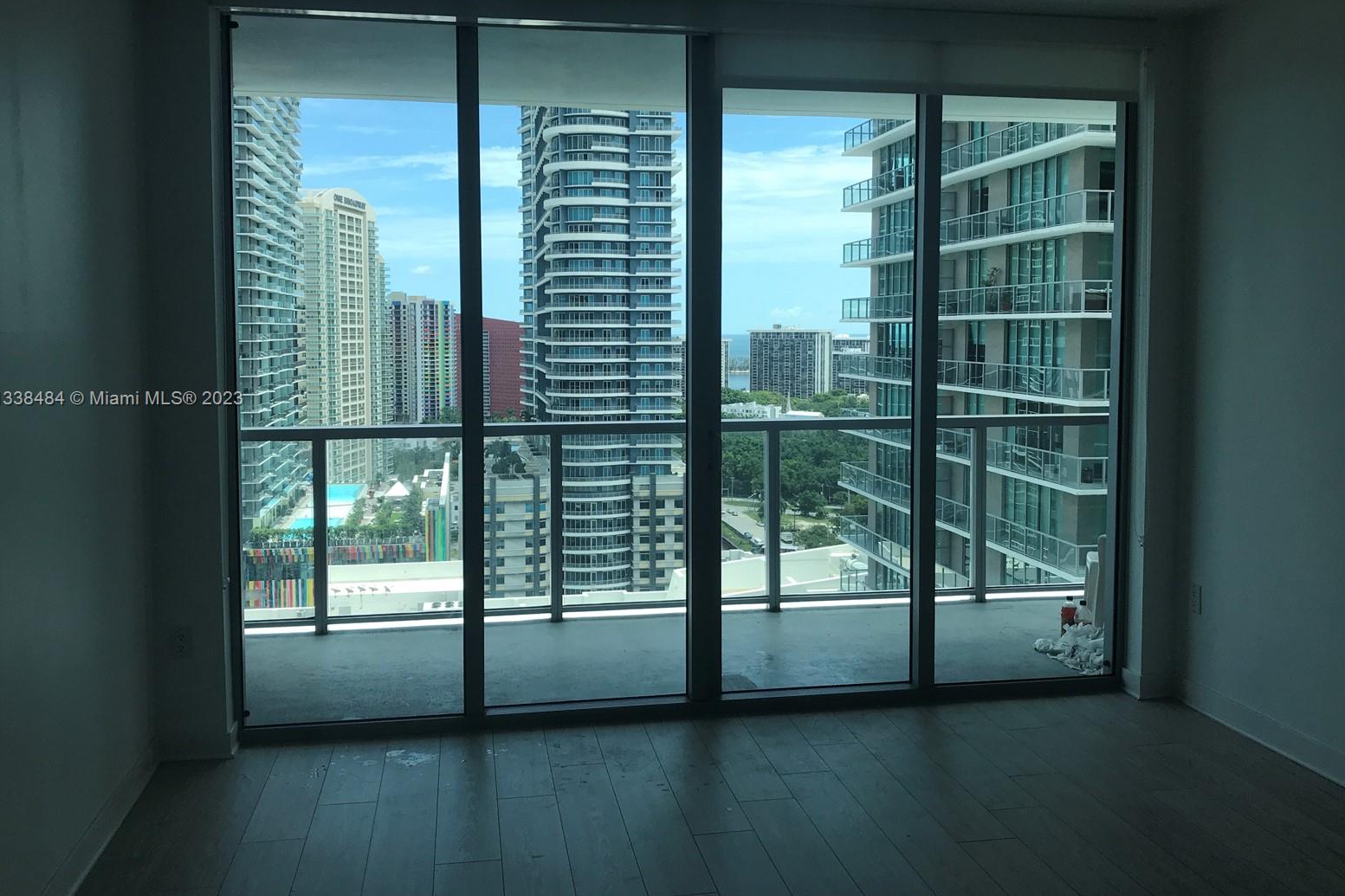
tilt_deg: -2.7
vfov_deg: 43.5
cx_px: 659
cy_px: 400
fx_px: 1121
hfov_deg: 61.9
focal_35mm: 30
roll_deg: -0.7
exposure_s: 1/1018
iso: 20
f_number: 1.8
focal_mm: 3.99
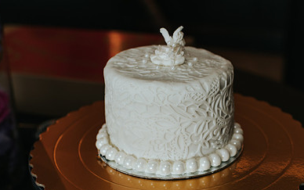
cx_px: 165
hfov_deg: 34.0
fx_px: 497
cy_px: 147
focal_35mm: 60
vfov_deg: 21.4
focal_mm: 35
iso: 500
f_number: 3.5
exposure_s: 1/200
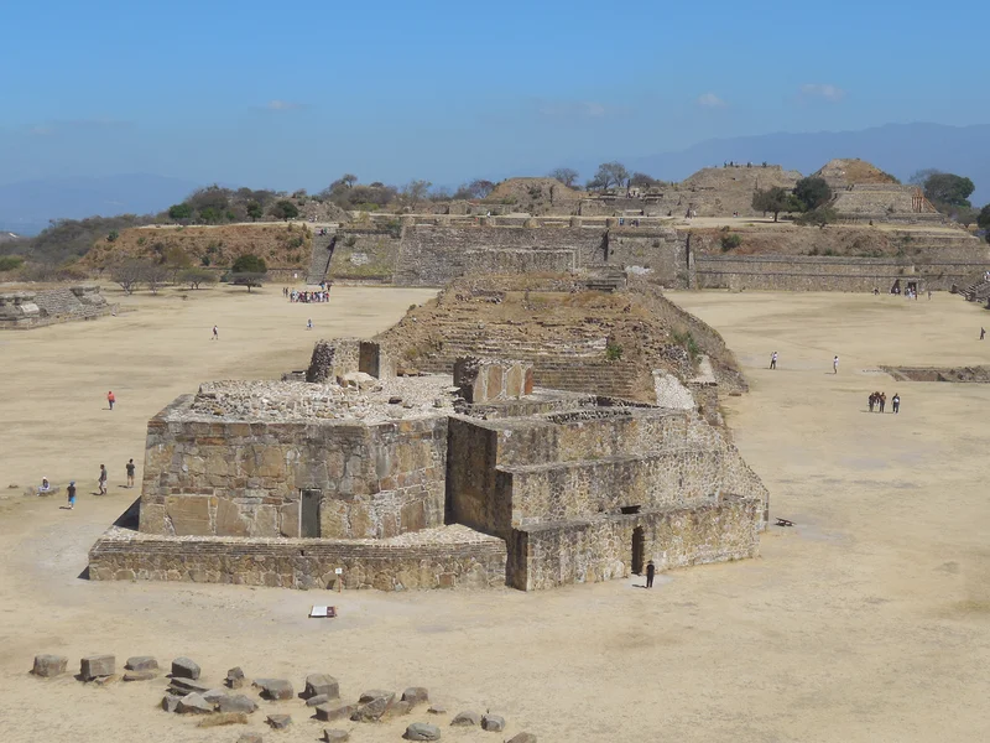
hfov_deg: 30.7
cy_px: 372
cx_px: 495
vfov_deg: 23.3
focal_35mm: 63
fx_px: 1802
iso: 125
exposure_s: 1/1000
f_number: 5.6
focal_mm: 11.3
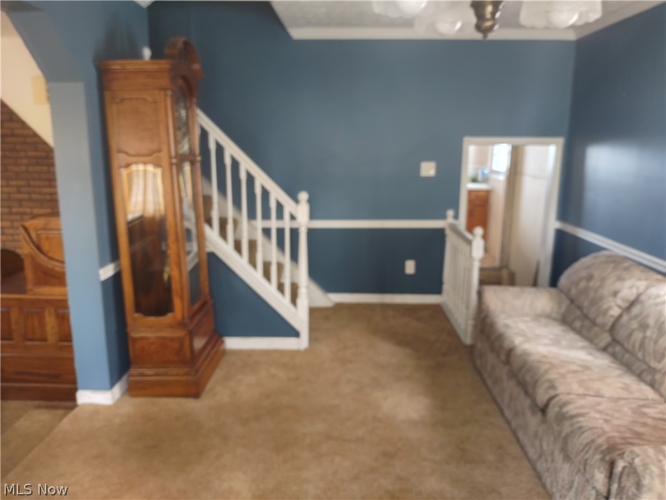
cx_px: 333
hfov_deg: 69.4
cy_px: 250
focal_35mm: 25
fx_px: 481
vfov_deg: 54.9
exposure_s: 1/30
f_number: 1.79
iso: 650
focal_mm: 4.7
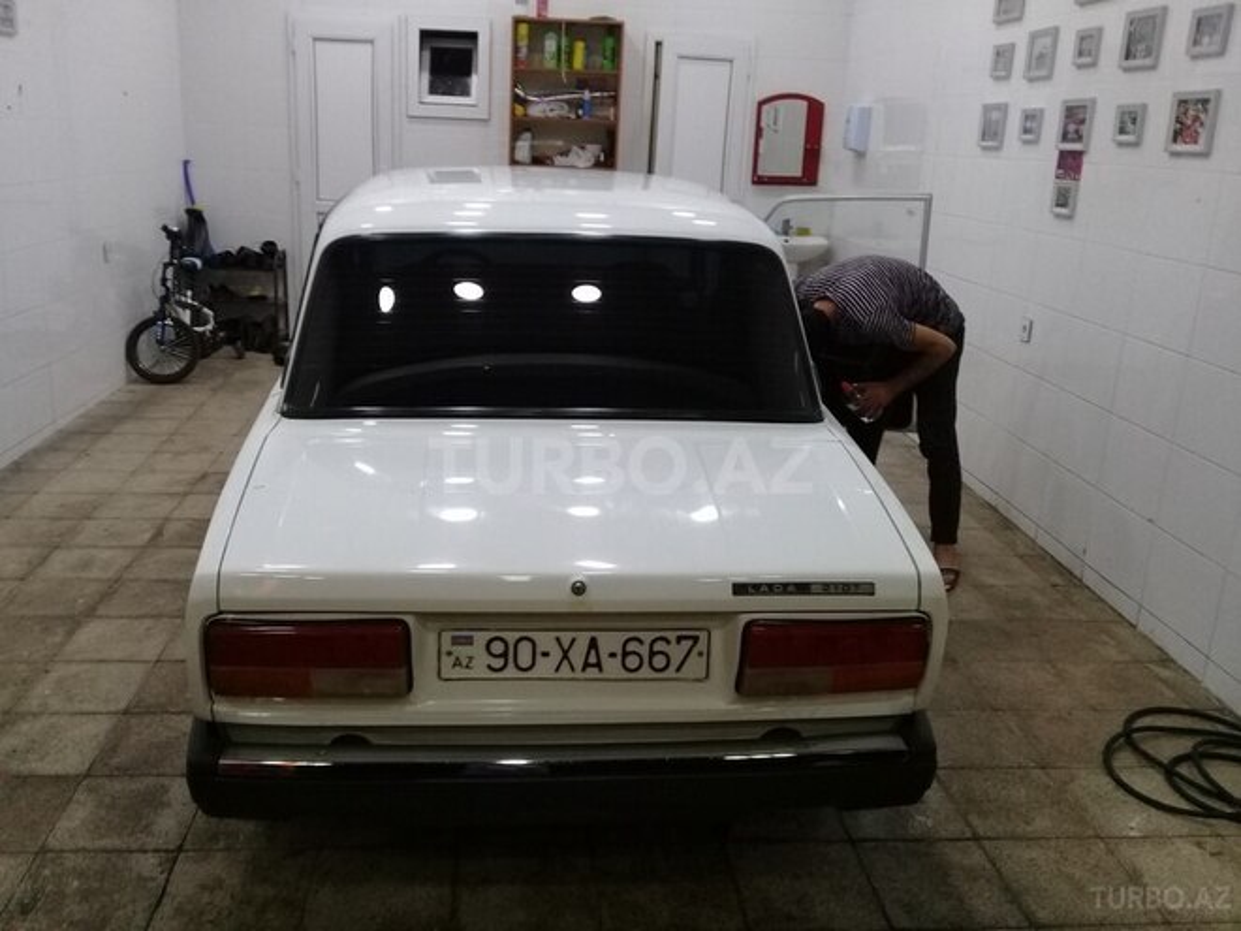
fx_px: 1111
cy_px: 466
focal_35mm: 31
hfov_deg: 58.4
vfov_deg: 45.4
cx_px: 620
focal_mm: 3.3
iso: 125
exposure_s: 1/33
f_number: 2.2
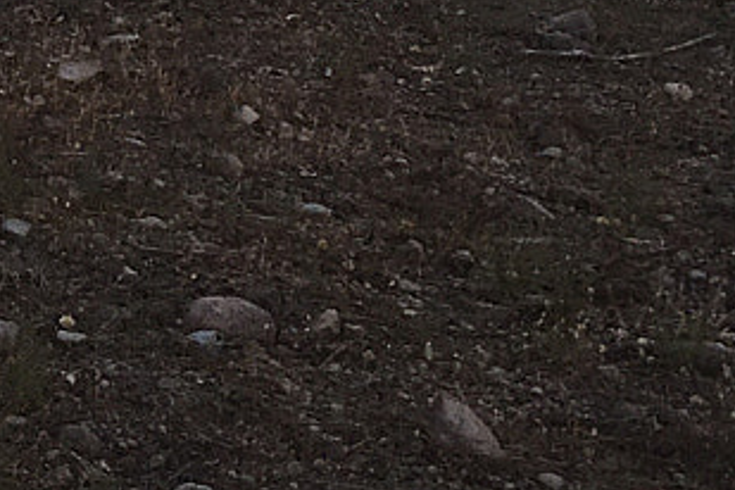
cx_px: -502
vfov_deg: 8.0
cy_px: -794
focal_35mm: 156
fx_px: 3185
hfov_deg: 12.3
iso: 25
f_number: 2.2
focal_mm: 4.15
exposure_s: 1/222
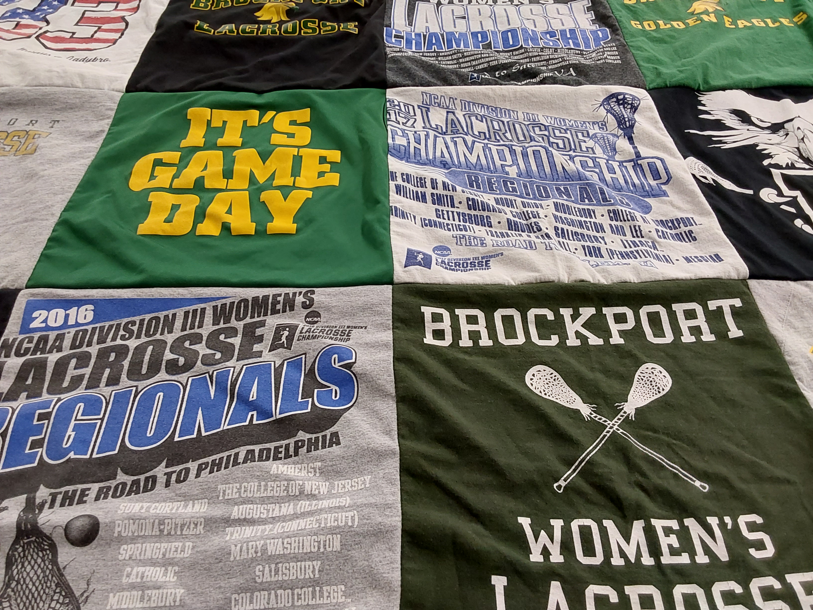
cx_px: 406
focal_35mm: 28
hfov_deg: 63.4
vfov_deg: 49.7
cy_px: 305
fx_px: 658
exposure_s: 1/60
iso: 125
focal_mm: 2.91
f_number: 1.9
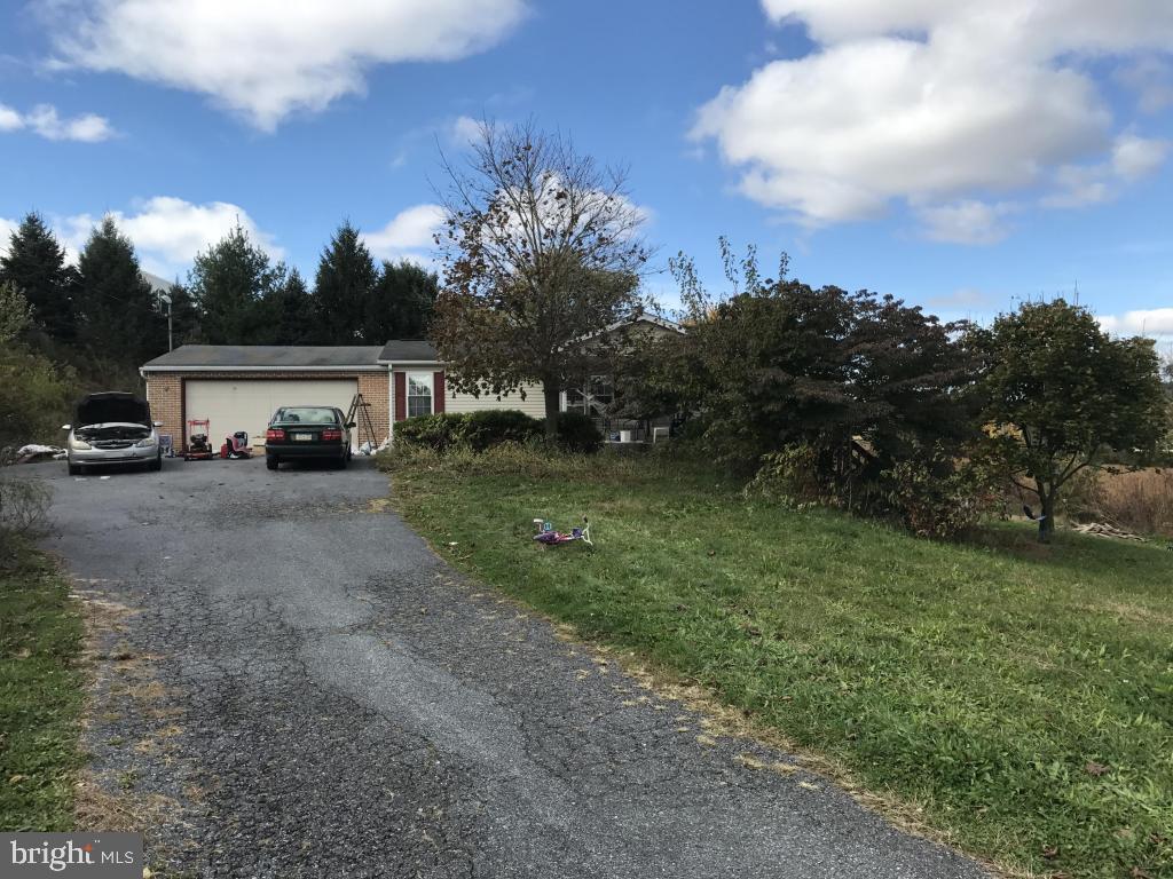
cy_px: 440
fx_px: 949
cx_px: 586
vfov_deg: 49.7
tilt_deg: +0.0
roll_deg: +0.5
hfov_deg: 63.4
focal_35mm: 28
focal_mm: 3.99
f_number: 1.8
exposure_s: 1/1520
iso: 20
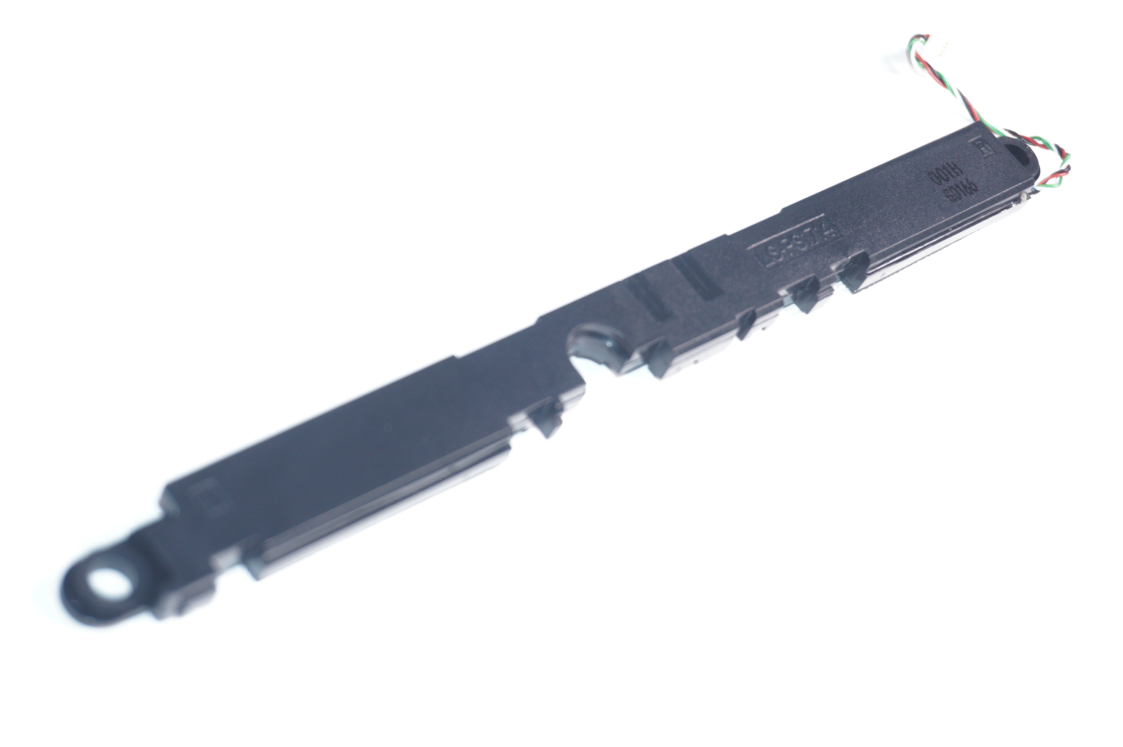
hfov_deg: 31.9
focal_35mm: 63
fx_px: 1963
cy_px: 374
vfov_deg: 21.5
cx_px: 562
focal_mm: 42
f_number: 5.6
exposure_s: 1/160
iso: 640
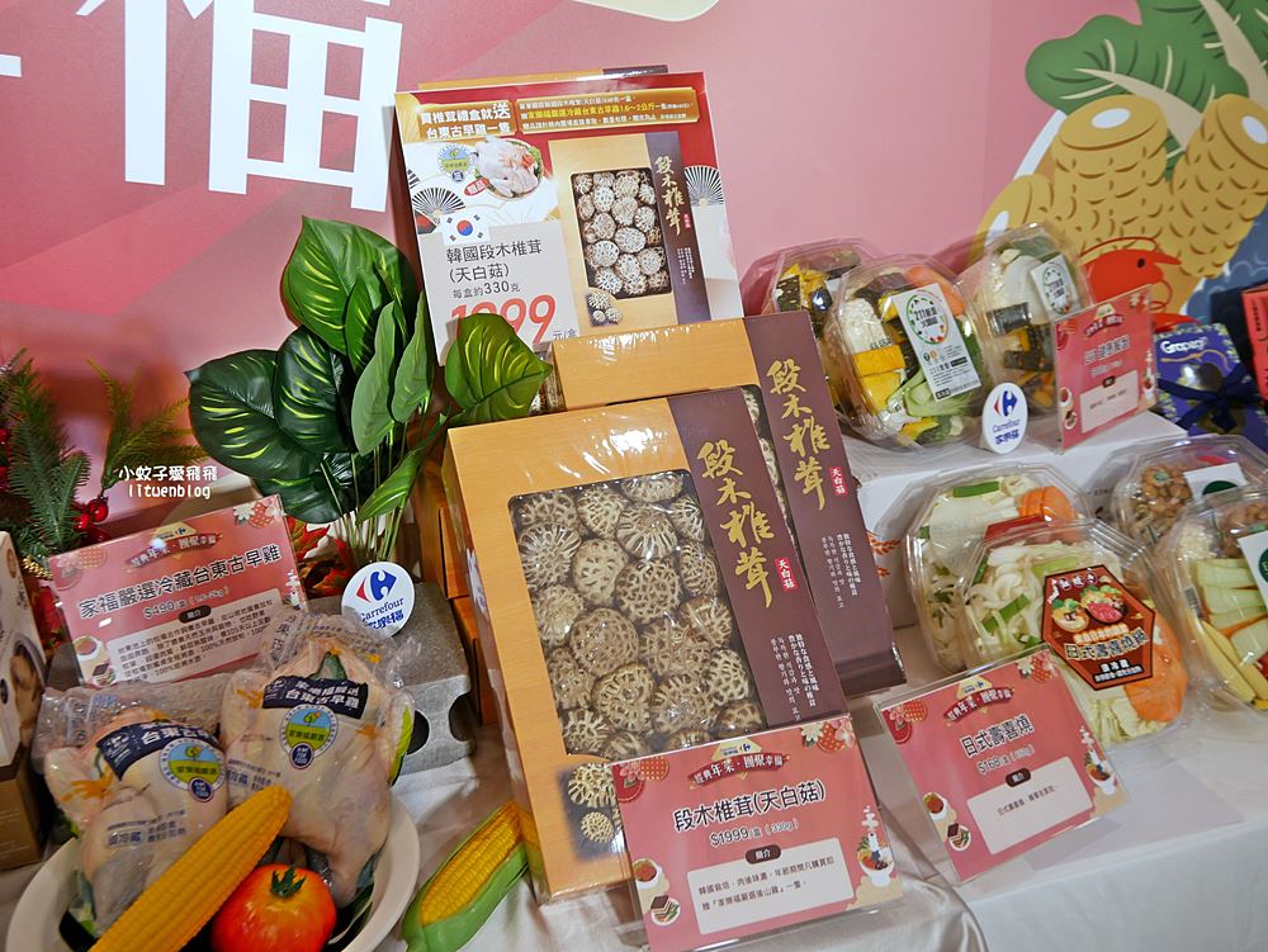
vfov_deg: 44.2
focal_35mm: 32
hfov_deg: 56.8
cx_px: 634
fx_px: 1173
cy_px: 476
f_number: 4
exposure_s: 1/60
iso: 250
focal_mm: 16
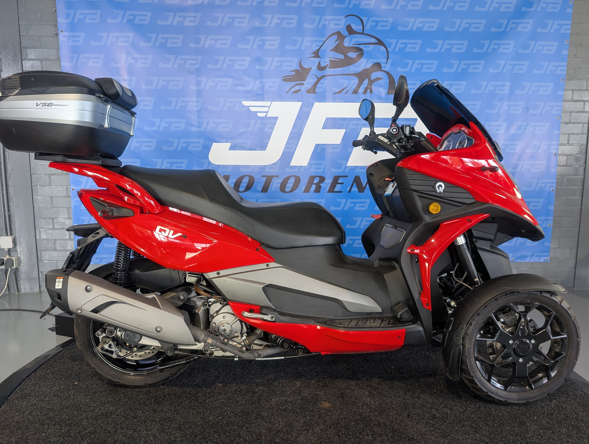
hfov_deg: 71.5
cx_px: 294
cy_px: 222
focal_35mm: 24
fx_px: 409
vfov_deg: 56.9
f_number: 1.68
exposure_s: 1/25
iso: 65
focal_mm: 6.9
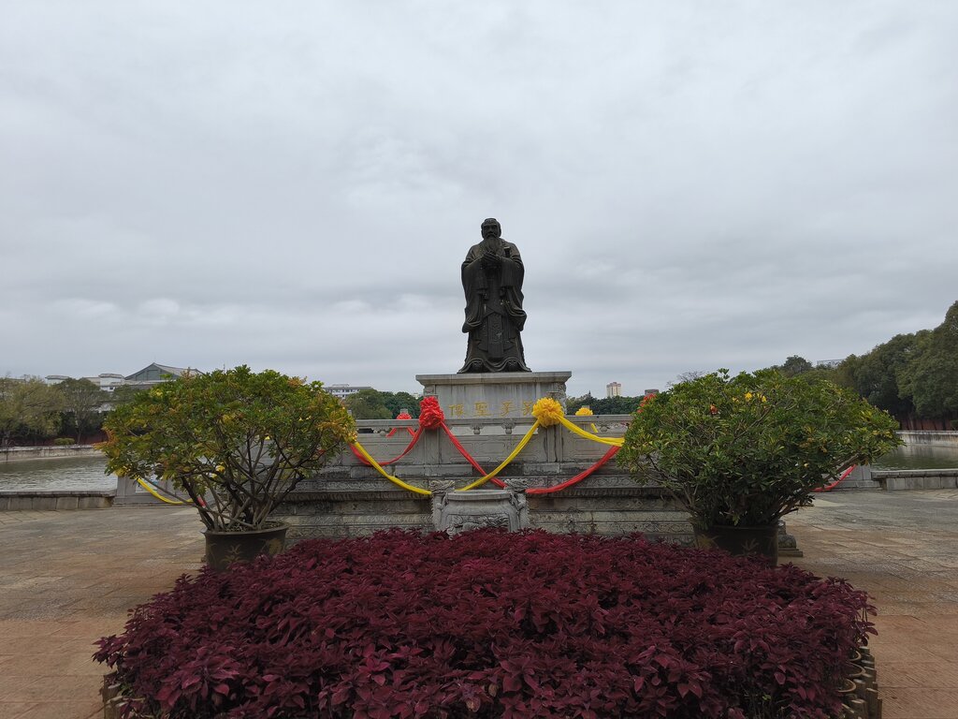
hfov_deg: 73.9
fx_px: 637
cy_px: 360
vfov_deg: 58.9
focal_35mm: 23
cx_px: 479
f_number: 1.7
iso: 80
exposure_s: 1/1192
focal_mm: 5.35
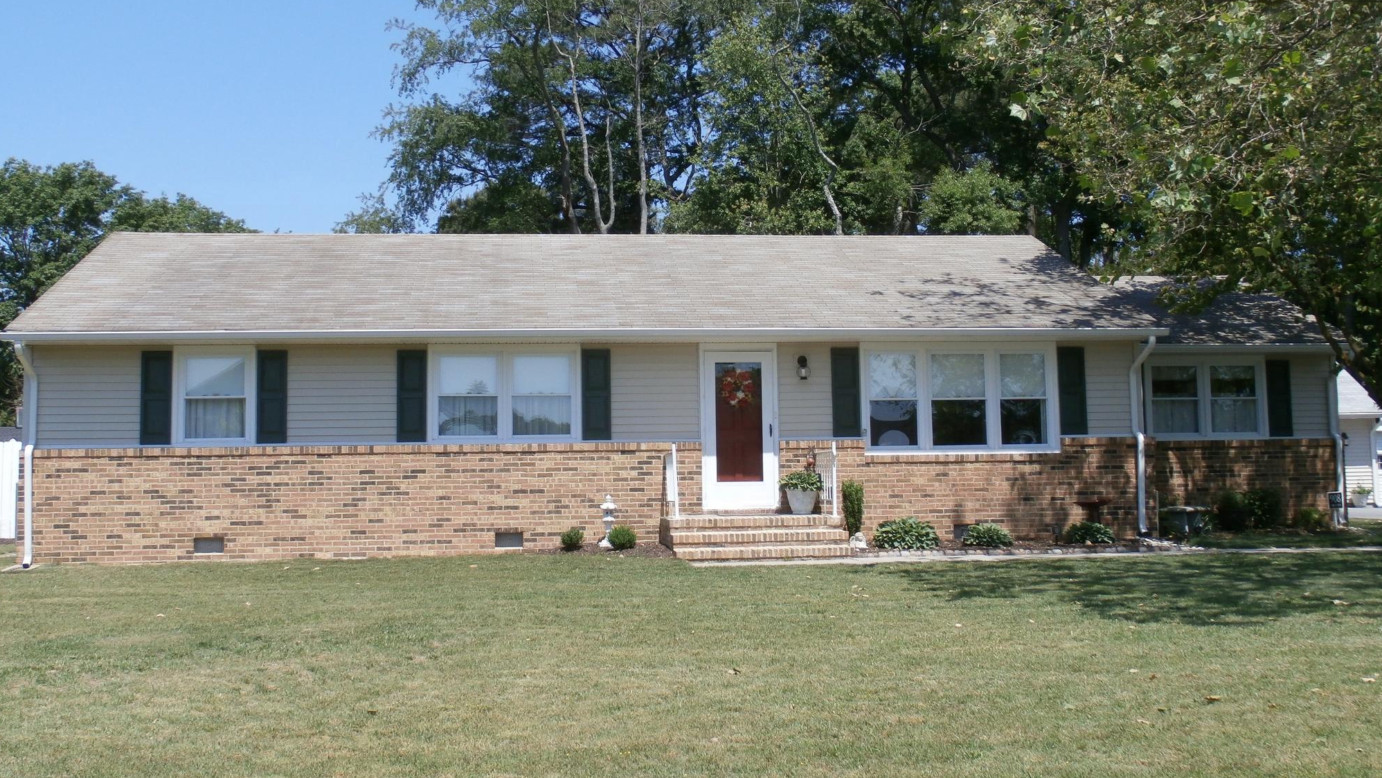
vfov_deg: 31.1
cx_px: 678
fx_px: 1393
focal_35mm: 38
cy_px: 326
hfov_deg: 52.8
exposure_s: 1/1000
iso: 100
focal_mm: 6
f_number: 3.4
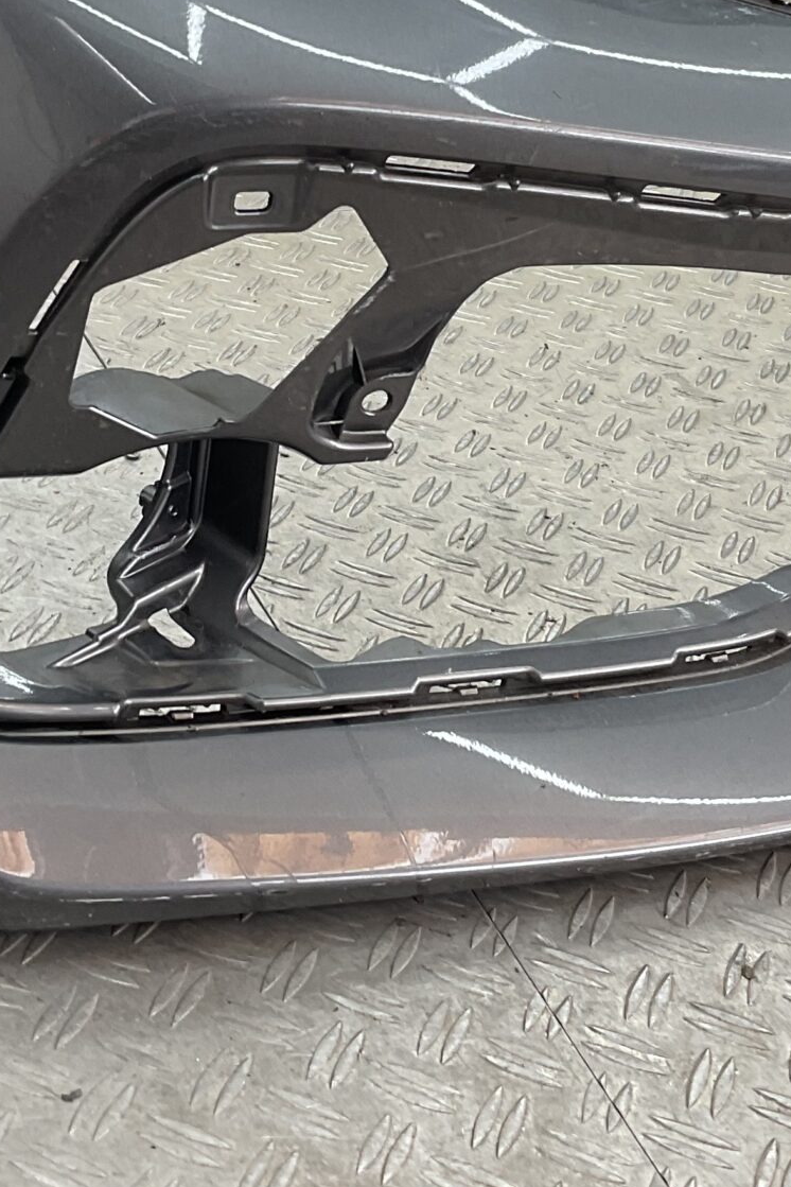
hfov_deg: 19.7
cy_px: 268
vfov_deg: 28.7
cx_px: 348
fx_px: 2274
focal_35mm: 69
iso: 25
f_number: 1.8
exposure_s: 1/100
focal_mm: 3
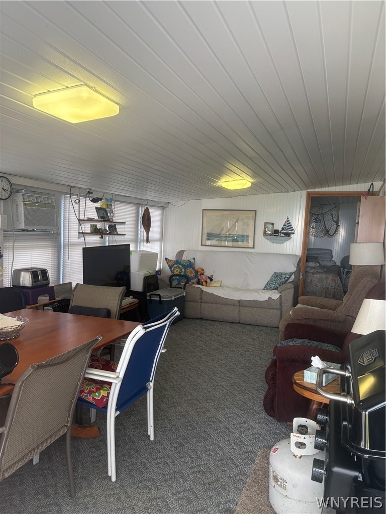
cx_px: 193
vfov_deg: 67.3
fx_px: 387
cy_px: 257
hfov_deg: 53.1
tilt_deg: -4.0
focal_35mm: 26
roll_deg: -3.2
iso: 125
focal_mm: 5.96
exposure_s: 1/126
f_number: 1.6
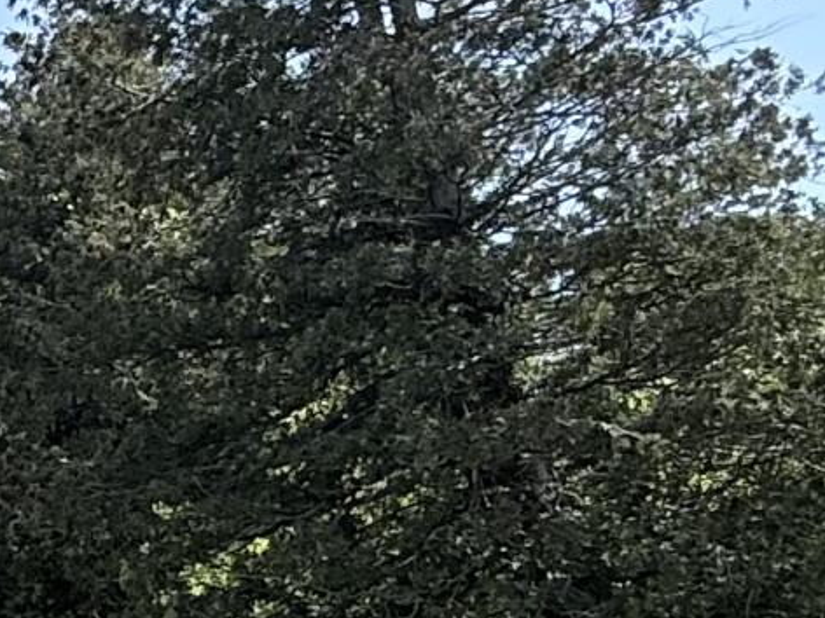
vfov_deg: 16.1
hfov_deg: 16.8
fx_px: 2121
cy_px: 688
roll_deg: +0.0
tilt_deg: +8.2
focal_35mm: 89
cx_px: -797
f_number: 2.2
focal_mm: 2.22
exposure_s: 1/942
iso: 50
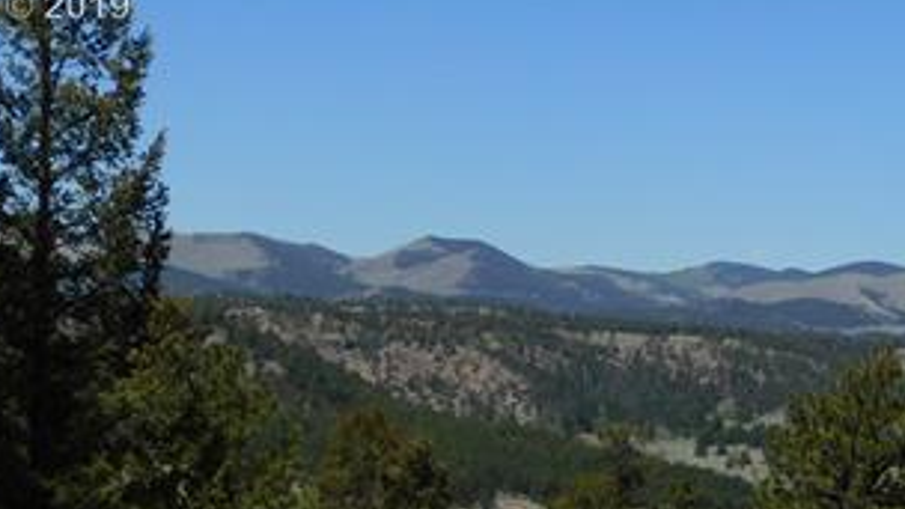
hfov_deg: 20.5
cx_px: 717
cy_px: 630
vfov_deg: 11.5
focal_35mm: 103
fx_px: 2472
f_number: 7.4
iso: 125
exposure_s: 1/500
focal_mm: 8
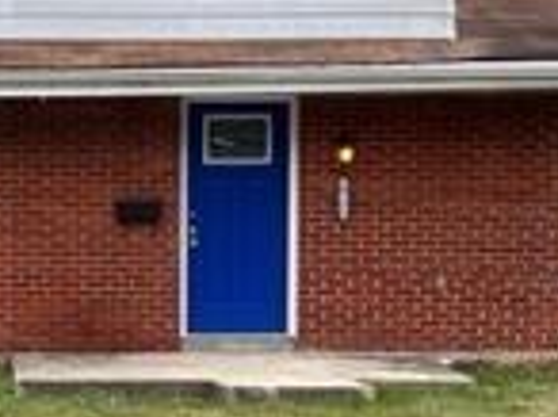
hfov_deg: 17.0
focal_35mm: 114
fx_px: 1835
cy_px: 329
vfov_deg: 12.9
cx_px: 19
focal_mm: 5.7
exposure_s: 1/1934
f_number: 1.5
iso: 50
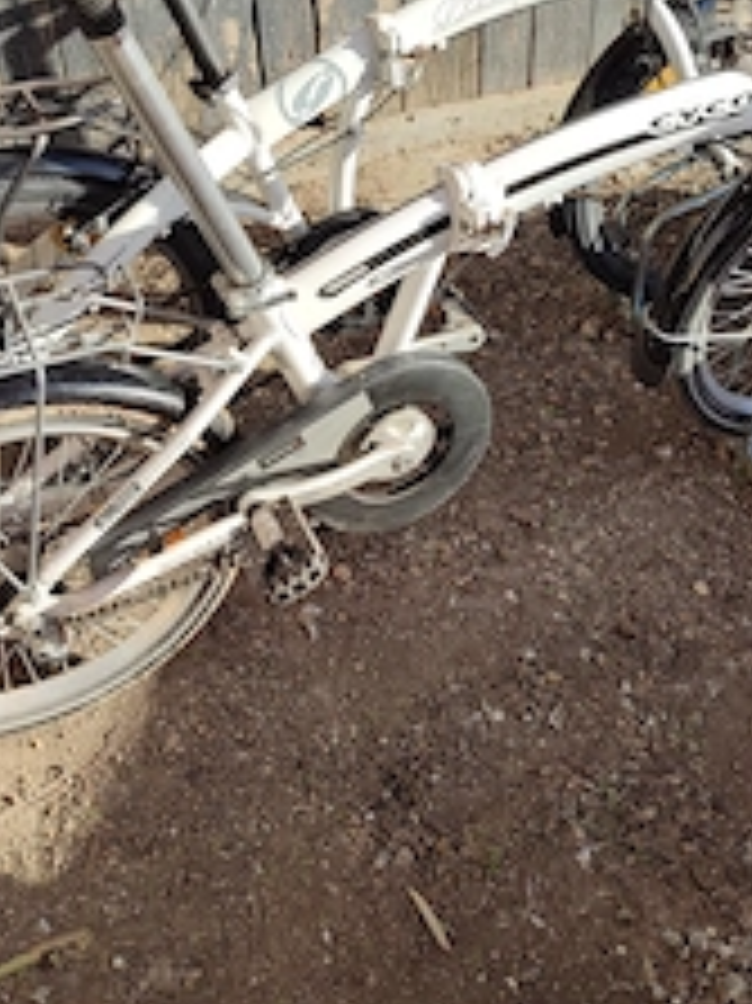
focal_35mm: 43
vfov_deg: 42.8
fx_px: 1247
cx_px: 410
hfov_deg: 33.5
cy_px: 279
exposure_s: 1/388
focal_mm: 5.89
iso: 50
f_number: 1.89
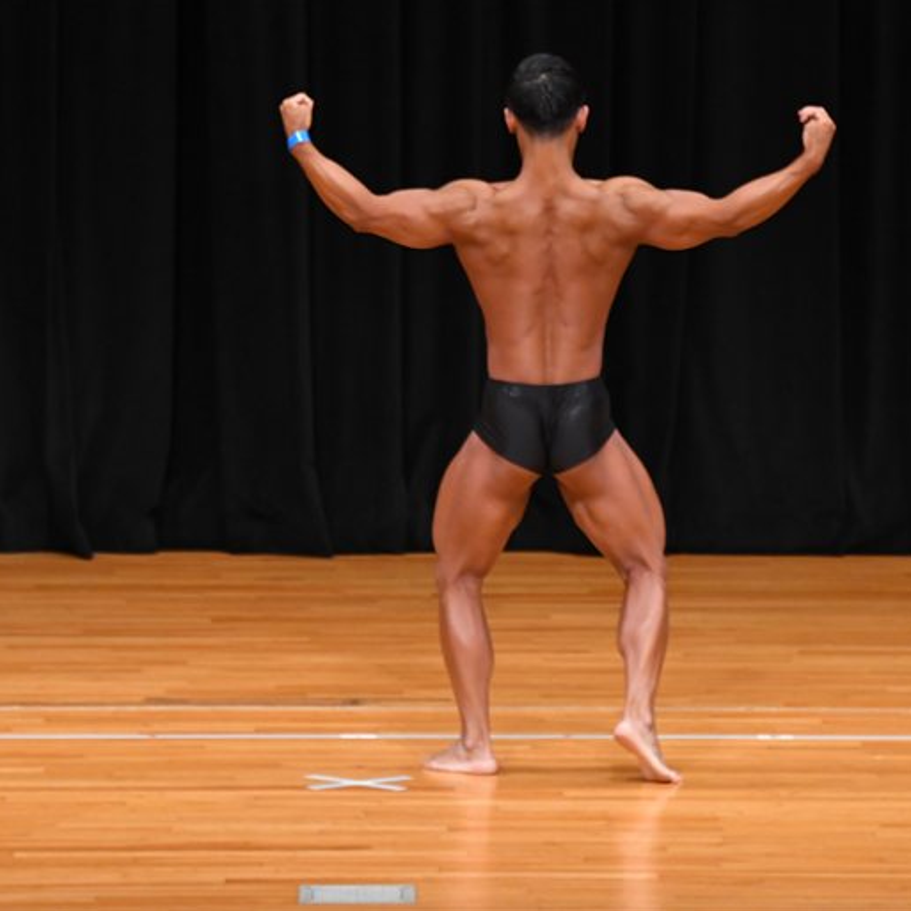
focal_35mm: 327
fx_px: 9736
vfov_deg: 5.4
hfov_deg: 5.4
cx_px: 530
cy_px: 455
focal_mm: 170
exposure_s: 1/400
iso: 3200
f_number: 5.6
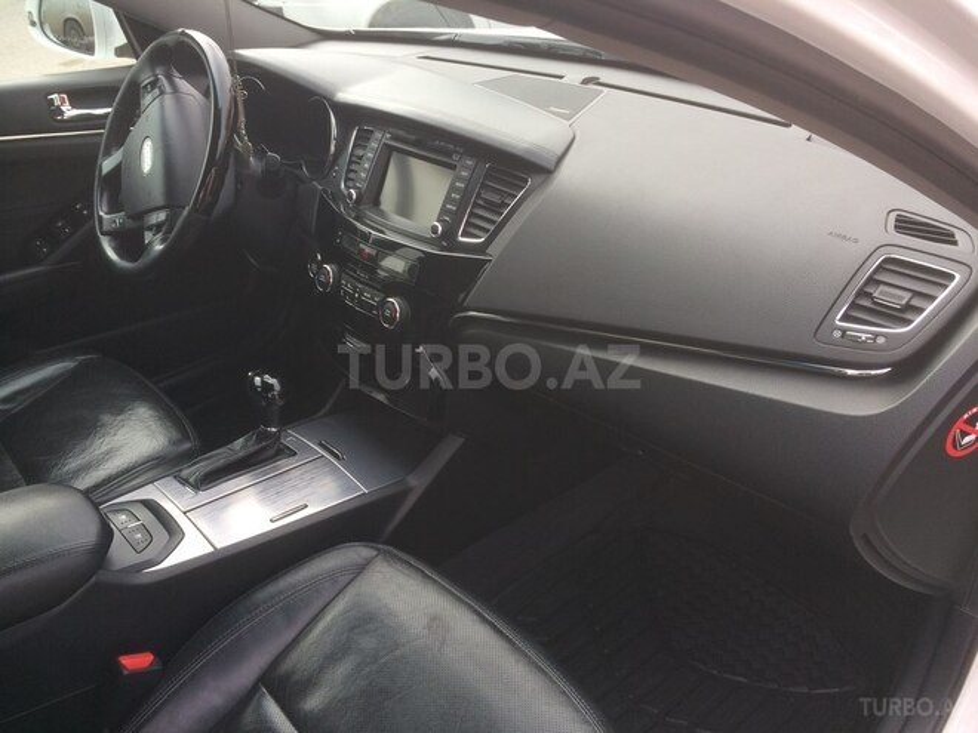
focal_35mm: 29
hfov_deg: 61.7
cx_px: 489
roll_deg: -2.3
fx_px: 819
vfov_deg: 48.2
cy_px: 366
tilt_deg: -34.4
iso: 32
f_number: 2.2
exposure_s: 1/150
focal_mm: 4.15
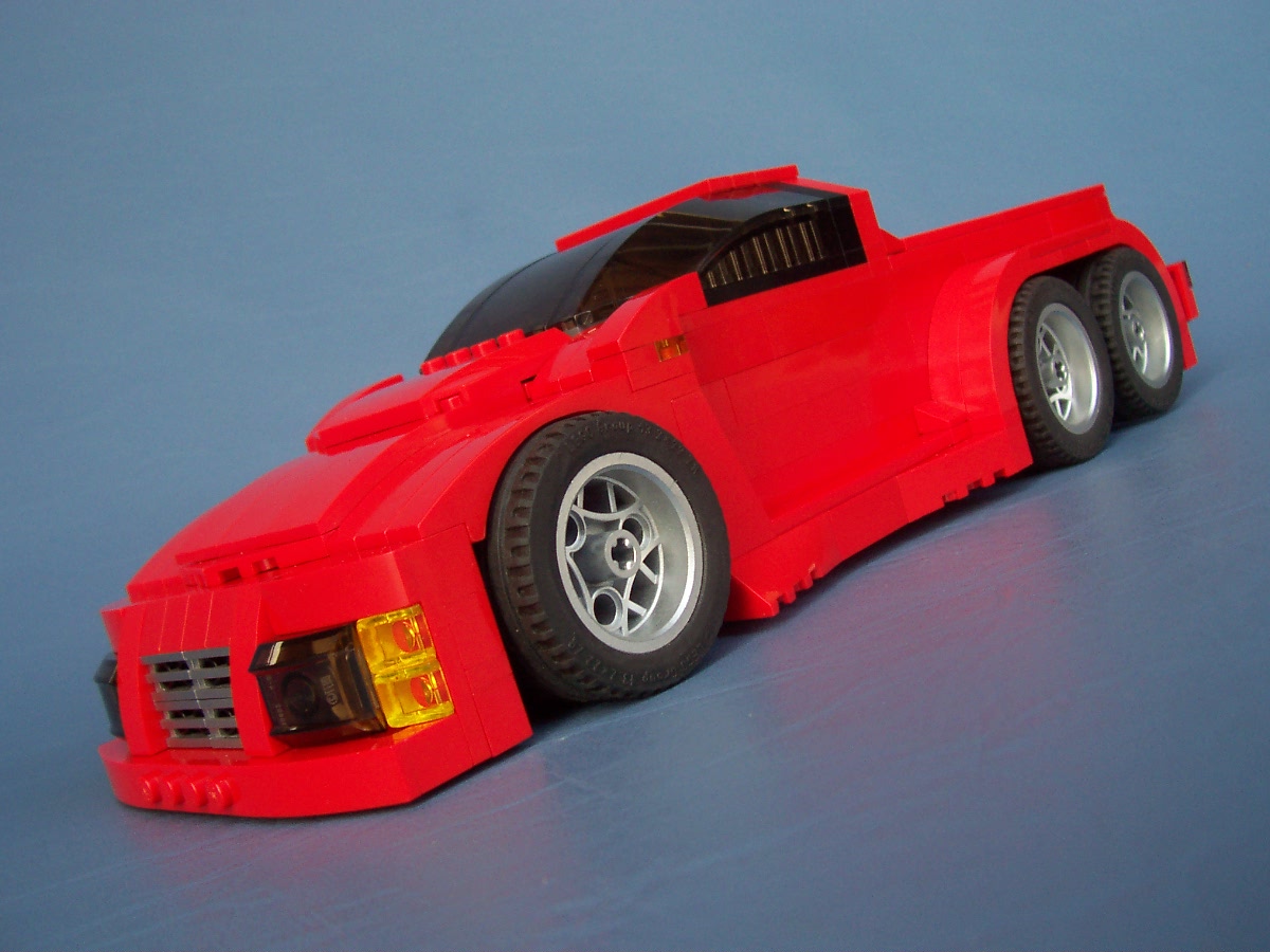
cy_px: 476
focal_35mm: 37
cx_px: 635
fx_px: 1357
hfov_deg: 50.1
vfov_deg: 38.7
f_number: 2.8
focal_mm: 5.6
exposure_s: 1/250
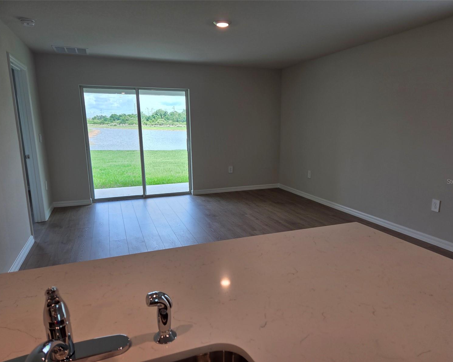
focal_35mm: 24
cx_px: 233
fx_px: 322
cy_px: 181
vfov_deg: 58.8
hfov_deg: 70.3
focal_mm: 5.4
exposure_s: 1/120
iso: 25
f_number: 1.8
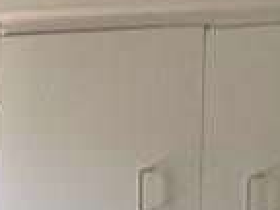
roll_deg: -0.2
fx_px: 1585
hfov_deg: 8.5
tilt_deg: -5.4
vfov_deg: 7.5
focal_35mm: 196
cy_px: 233
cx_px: -556
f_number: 1.5
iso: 64
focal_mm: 5.7
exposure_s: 1/121
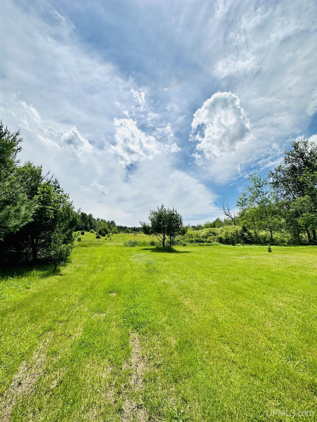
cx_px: 158
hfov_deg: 85.7
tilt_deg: +6.1
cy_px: 211
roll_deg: +0.4
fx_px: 171
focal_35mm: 14
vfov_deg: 102.1
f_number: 2.2
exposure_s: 1/7813
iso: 50
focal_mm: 2.22
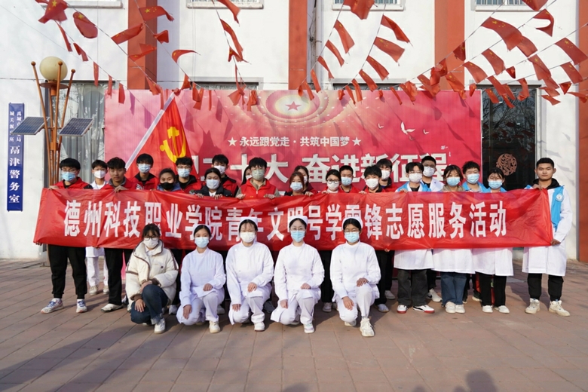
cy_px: 196
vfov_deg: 47.9
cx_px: 294
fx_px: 441
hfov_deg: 67.4
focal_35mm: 27
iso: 200
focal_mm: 27
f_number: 4
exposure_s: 1/640
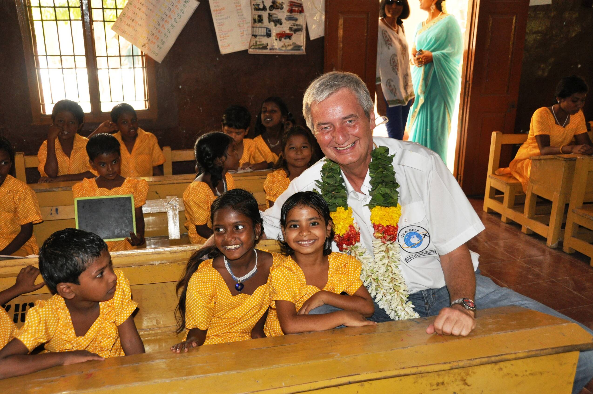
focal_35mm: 36
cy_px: 197
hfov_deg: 53.2
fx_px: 592
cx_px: 296
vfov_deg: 36.8
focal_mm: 24
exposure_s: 1/60
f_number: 3.8
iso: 800
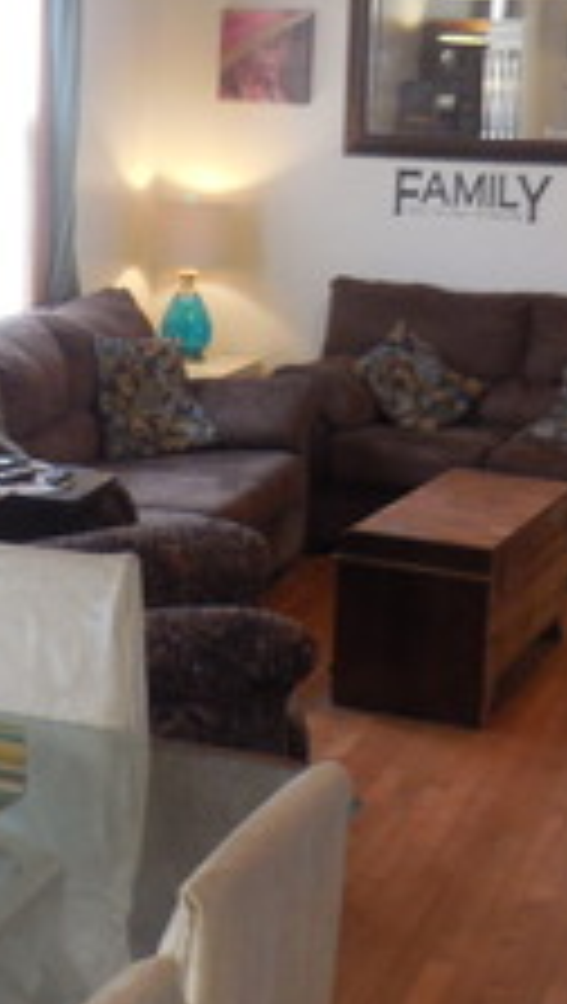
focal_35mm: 78
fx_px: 2078
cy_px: 302
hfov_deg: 15.2
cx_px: -14
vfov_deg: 26.9
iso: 250
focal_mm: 4.5
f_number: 3.1
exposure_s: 1/30
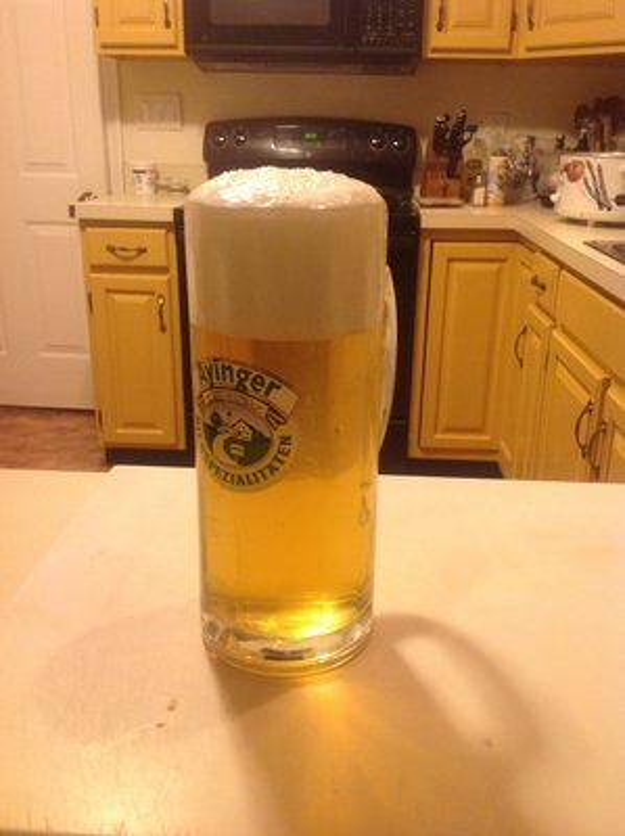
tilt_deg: -20.7
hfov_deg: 40.6
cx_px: 312
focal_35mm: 35
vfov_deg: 52.7
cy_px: 418
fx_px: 844
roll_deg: -0.9
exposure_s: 1/15
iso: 200
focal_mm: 4.28
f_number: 2.4
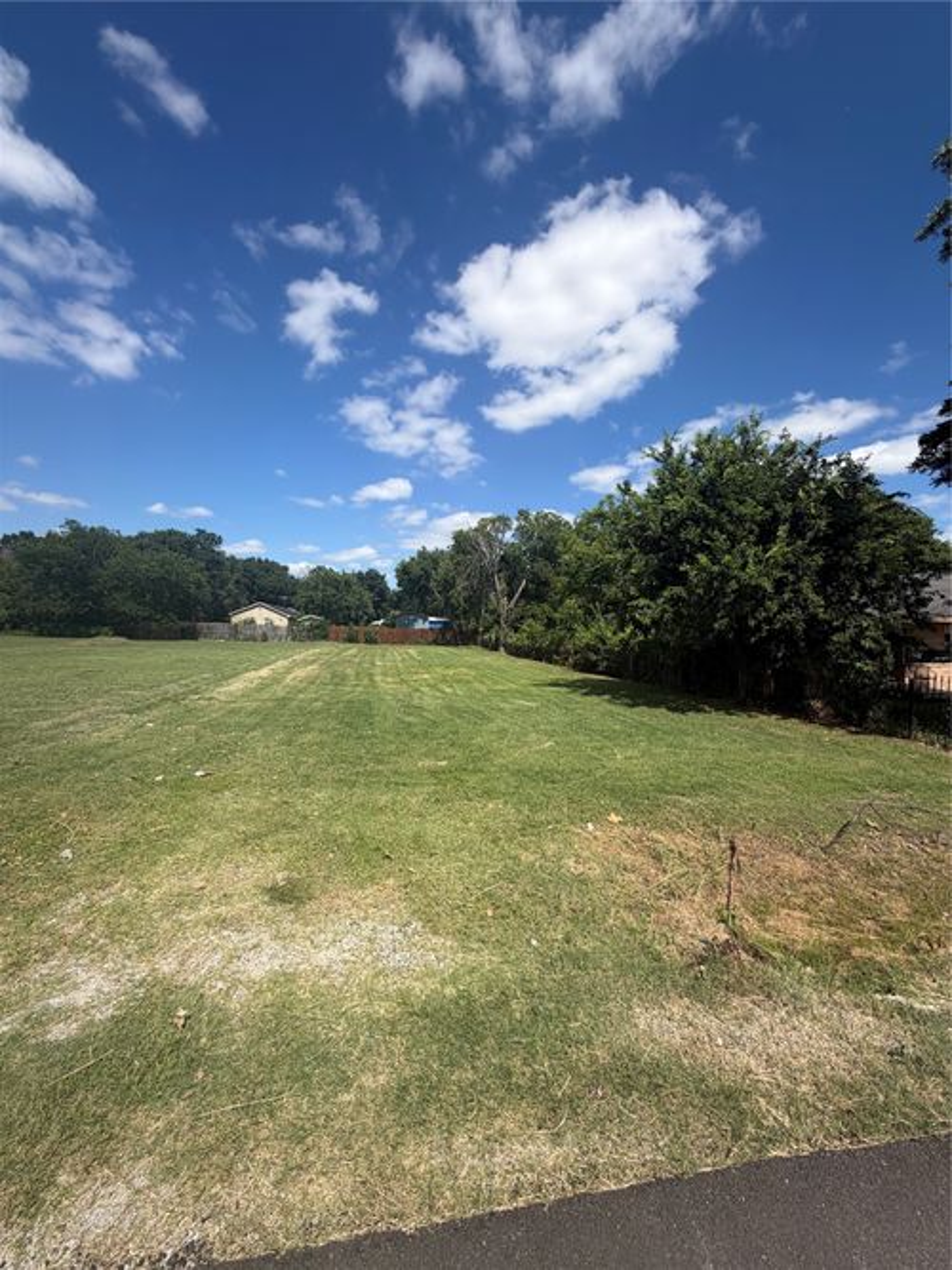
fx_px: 514
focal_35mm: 14
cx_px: 476
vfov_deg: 102.1
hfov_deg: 85.7
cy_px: 635
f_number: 2.2
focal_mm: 2.22
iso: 20
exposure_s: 1/928
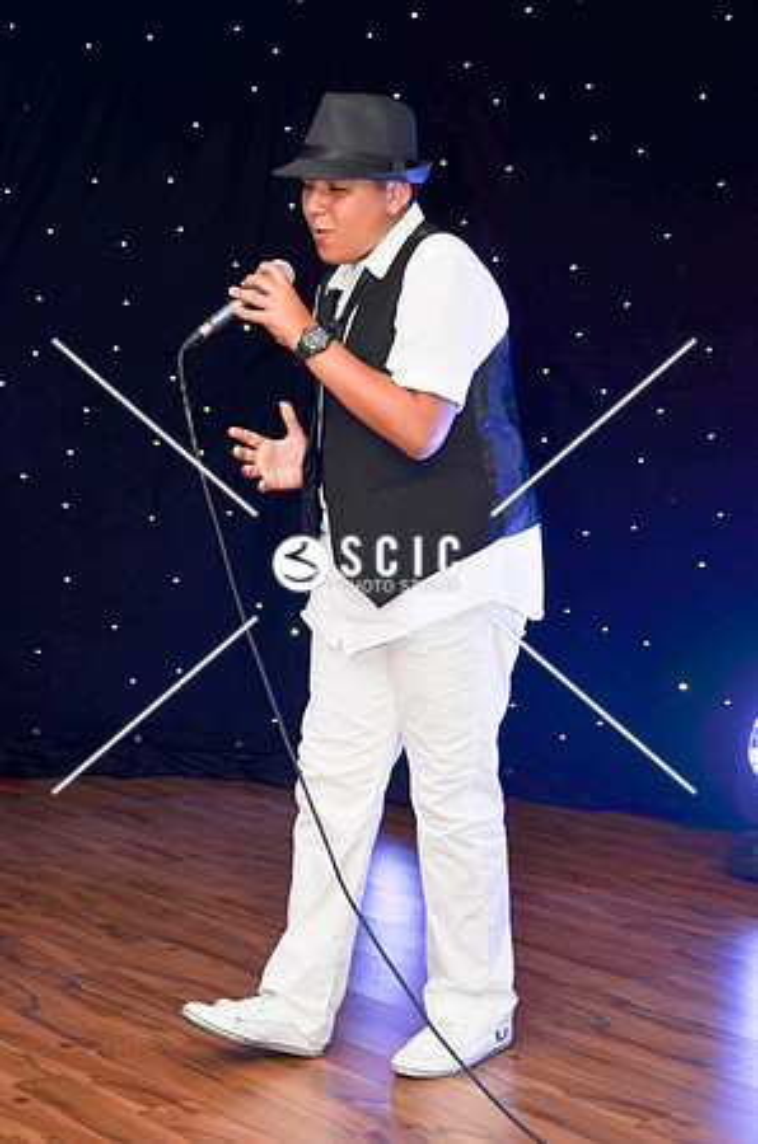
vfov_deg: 32.0
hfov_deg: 21.5
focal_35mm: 63
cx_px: 379
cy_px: 572
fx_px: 1999
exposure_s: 1/125
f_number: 5.6
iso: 160
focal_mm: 42
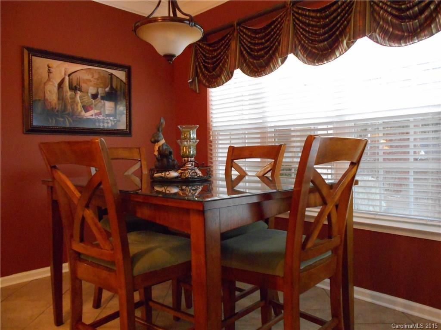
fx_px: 331
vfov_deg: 53.1
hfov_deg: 67.3
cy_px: 165
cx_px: 220
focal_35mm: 26
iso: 800
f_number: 3.2
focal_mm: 4.6
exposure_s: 1/10
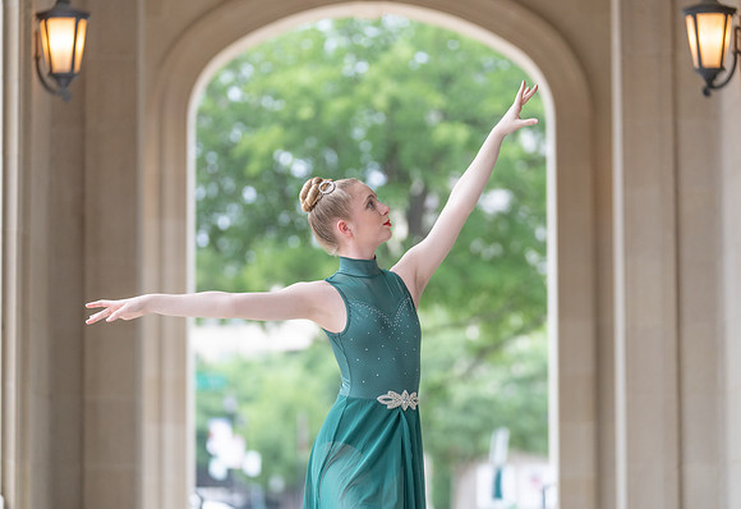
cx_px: 360
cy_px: 255
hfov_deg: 15.2
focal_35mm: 134
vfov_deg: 10.5
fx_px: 2774
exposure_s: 1/320
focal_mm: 127
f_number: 2.8
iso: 320
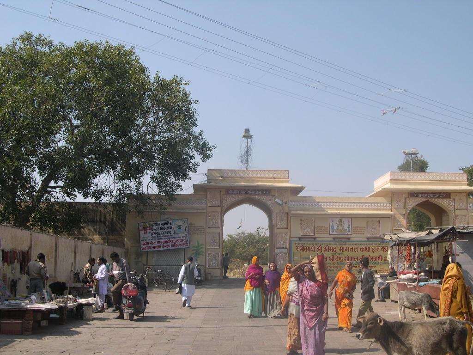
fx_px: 574
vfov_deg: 34.3
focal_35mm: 42
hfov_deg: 44.8
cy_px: 178
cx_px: 236
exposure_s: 1/175
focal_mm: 9
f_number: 8
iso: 100
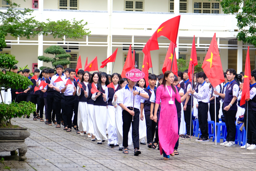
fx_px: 853
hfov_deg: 17.1
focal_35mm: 120
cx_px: 128
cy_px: 86
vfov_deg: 11.4
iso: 1000
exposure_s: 1/400
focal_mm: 80
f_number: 4
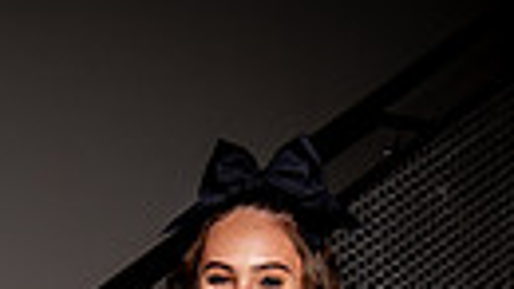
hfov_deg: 24.5
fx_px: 1185
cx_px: 229
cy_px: 808
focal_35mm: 87
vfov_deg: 10.6
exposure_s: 1/200
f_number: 6.3
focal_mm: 24
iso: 200
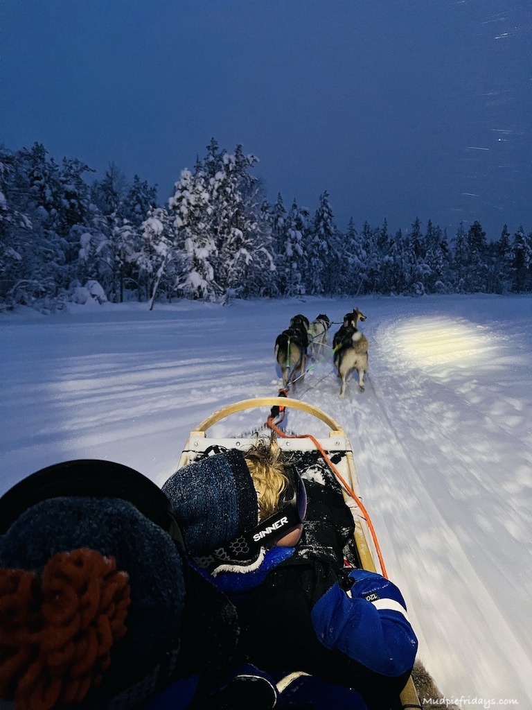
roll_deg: +1.6
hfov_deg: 53.1
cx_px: 266
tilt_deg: -7.1
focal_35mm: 26
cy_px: 355
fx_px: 533
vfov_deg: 67.3
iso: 640
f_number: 1.5
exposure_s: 1/35
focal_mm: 5.7
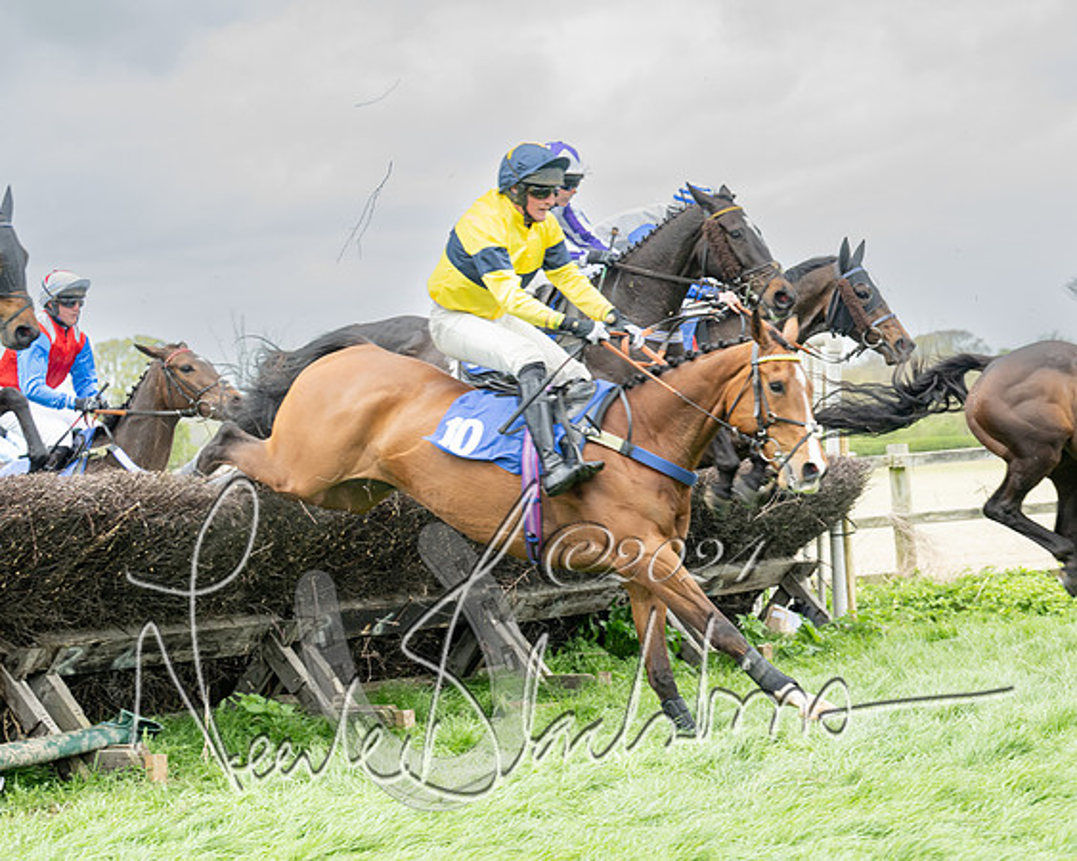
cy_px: 423
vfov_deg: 16.3
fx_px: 3010
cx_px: 591
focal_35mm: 94
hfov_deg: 20.3
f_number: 5
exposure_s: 1/500
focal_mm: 70
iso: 400
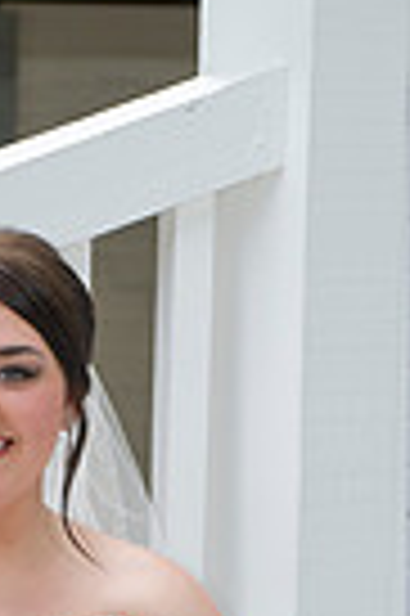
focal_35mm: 442
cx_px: 25
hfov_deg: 3.1
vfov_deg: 4.6
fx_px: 7569
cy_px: 976
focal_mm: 135
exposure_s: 1/200
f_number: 5.6
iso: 320
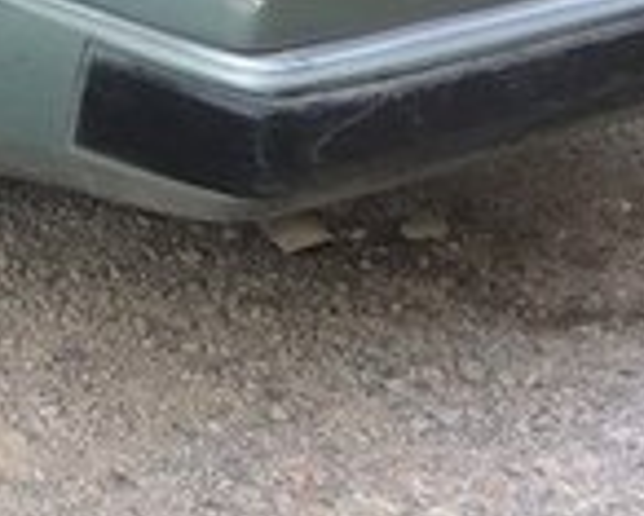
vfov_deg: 11.4
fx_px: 2441
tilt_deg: -11.6
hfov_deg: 14.2
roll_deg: +0.8
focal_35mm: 128
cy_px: -333
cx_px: -273
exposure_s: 1/128
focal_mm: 4.15
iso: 32
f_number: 2.2
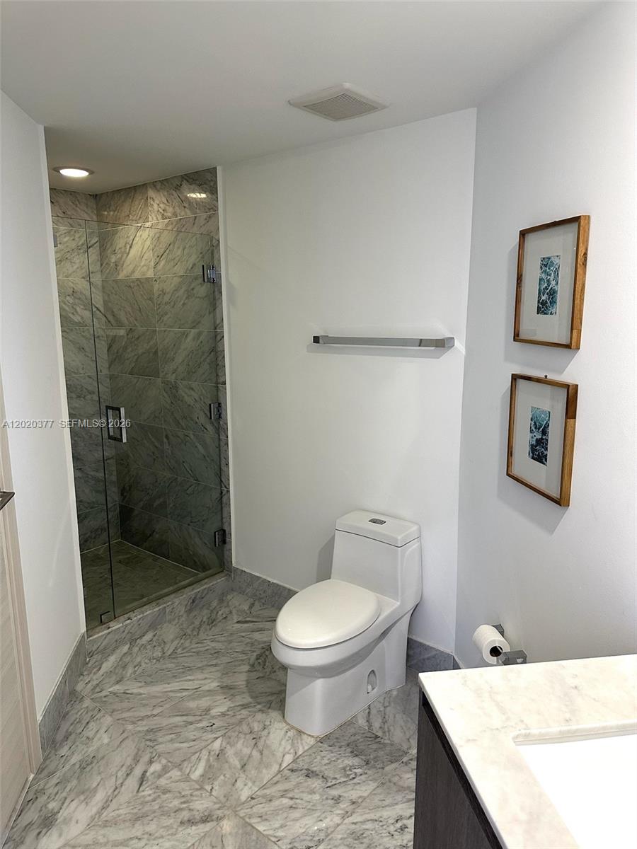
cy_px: 424
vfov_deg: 71.6
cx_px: 318
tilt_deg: -10.4
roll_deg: -0.4
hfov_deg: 56.8
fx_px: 589
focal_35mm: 24
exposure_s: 1/60
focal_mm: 6.86
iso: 250
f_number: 1.78
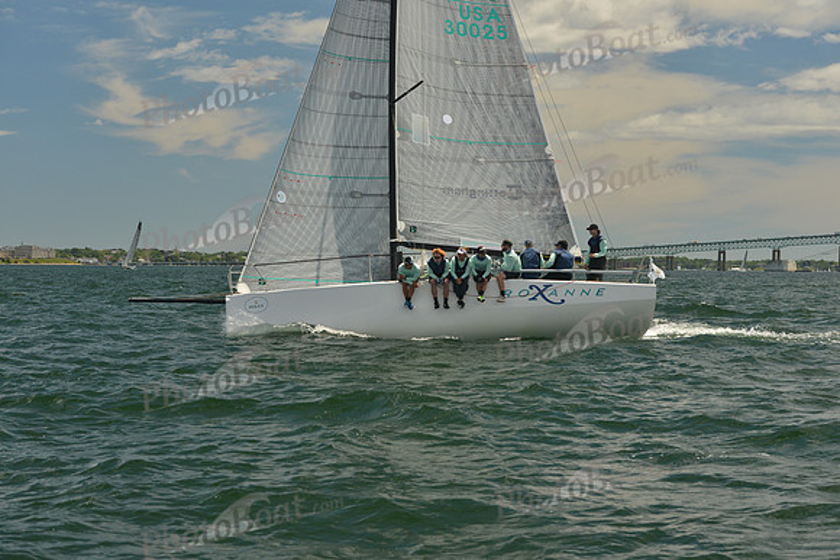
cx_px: 420
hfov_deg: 24.8
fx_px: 1914
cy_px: 280
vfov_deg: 16.7
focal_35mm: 82
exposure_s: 1/800
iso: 400
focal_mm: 82
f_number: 6.3
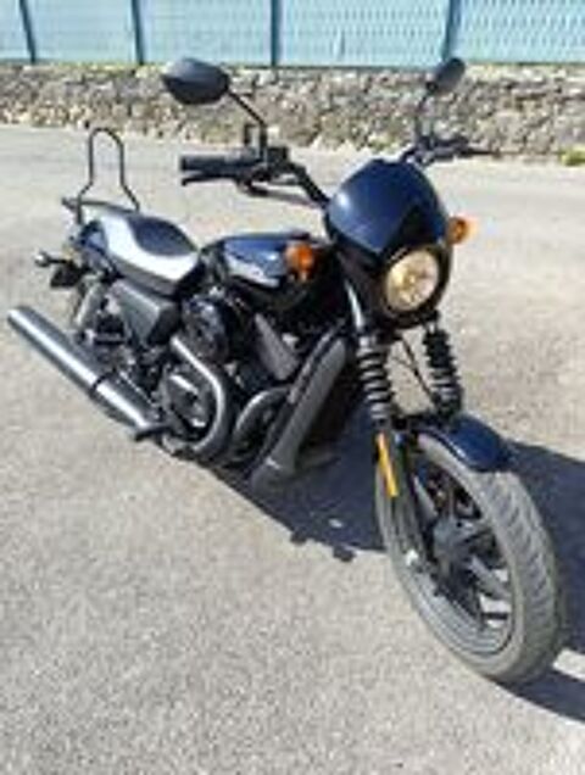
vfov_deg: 73.8
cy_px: 388
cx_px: 292
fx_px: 516
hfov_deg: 59.1
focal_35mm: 23
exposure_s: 1/238
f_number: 1.6
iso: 50
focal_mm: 6.14
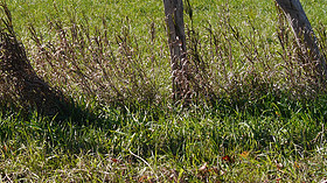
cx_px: 61
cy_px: -54
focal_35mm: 131
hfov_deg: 16.3
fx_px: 1135
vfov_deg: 9.1
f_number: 5.6
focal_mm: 29
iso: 100
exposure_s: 1/320
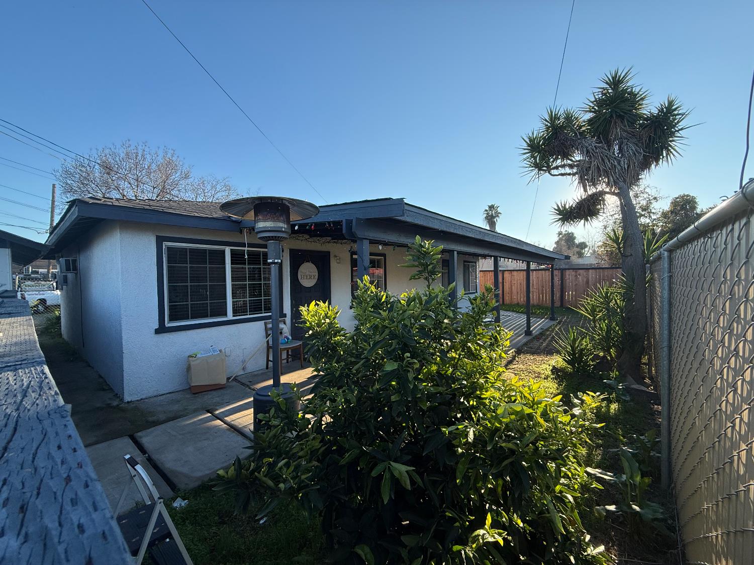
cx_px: 377
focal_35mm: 14
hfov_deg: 102.1
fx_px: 305
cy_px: 282
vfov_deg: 85.7
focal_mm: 2.22
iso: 64
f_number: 2.2
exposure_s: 1/751
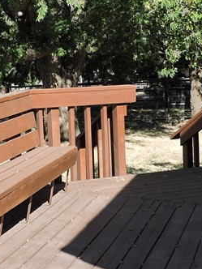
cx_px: 6
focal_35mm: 108
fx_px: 840
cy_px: 101
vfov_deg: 18.2
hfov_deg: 13.5
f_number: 3.3
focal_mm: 6.2
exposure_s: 1/500
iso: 100
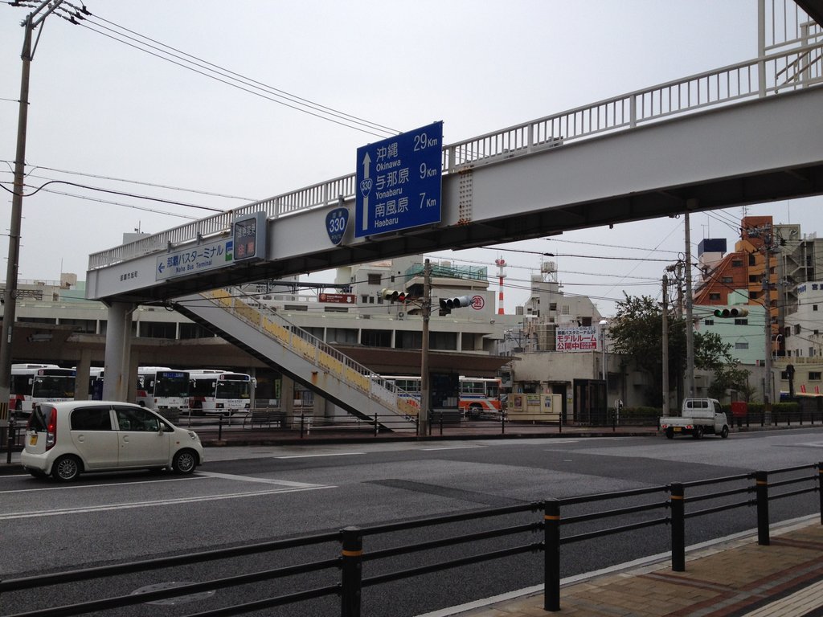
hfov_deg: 52.6
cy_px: 308
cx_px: 412
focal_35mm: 35
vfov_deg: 40.7
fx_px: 832
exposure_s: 1/800
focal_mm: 4.28
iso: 50
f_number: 2.4
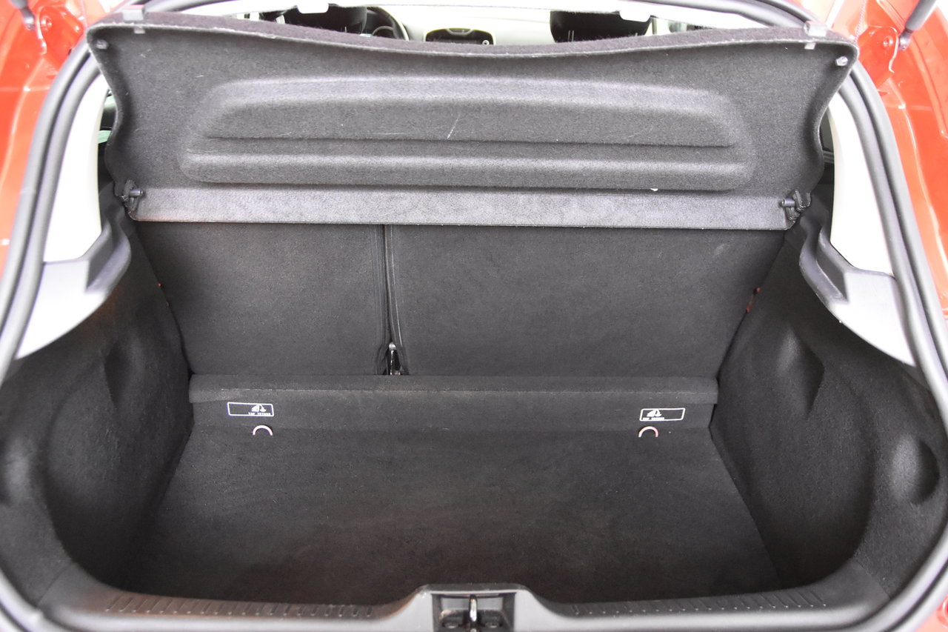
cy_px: 316
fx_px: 790
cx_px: 474
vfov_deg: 43.6
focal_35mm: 30
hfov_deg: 61.9
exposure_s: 1/30
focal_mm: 20
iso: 5600
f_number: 2.8
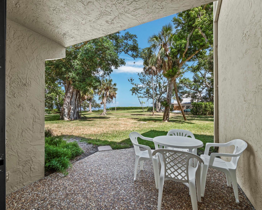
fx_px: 132
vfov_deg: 77.0
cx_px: 126
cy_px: 107
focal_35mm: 17
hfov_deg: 89.6
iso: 400
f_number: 11
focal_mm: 8
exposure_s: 1/50
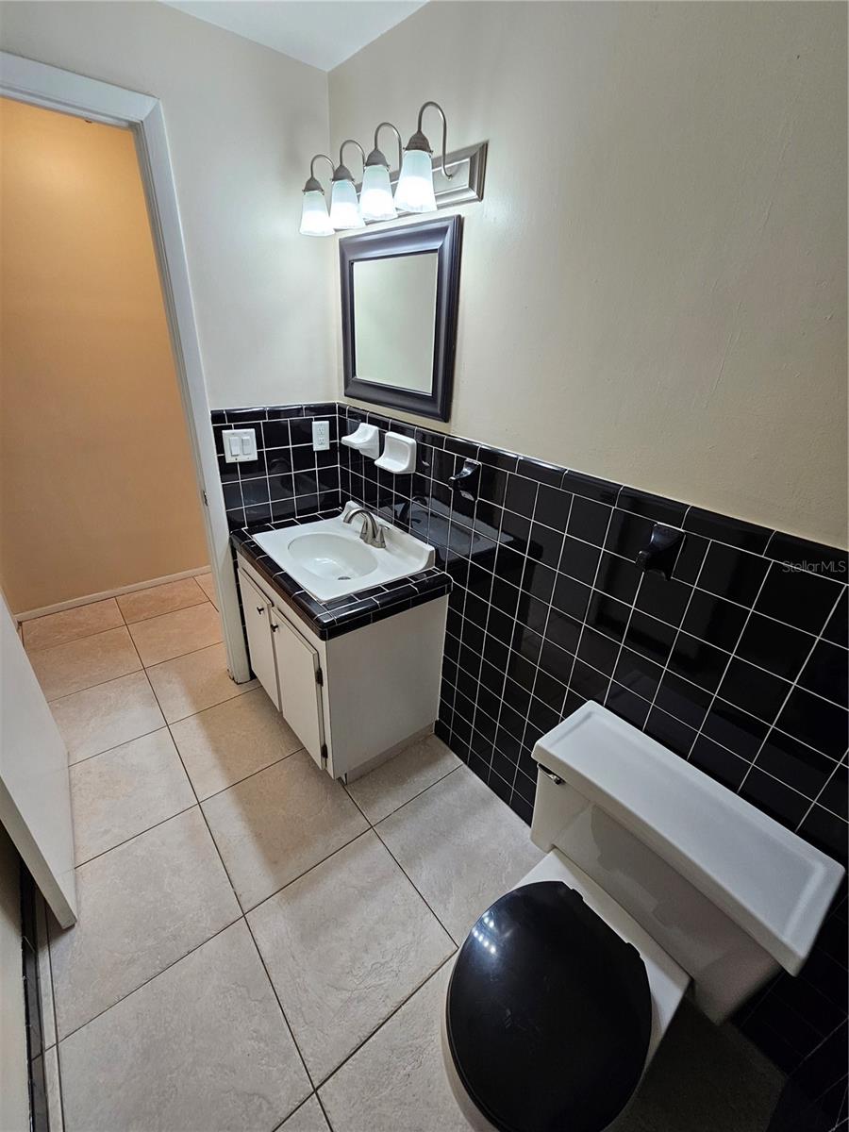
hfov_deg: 89.9
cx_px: 424
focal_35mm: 13
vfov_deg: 106.2
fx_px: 425
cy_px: 566
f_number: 2.2
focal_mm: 2.2
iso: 80
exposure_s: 1/60
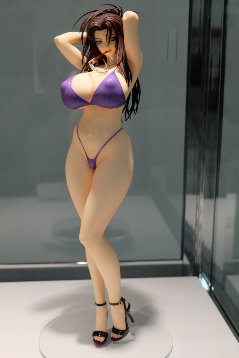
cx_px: 120
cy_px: 179
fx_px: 488
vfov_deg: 40.4
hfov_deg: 27.5
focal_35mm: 49
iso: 400
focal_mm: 32.5
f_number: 5
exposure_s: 1/125
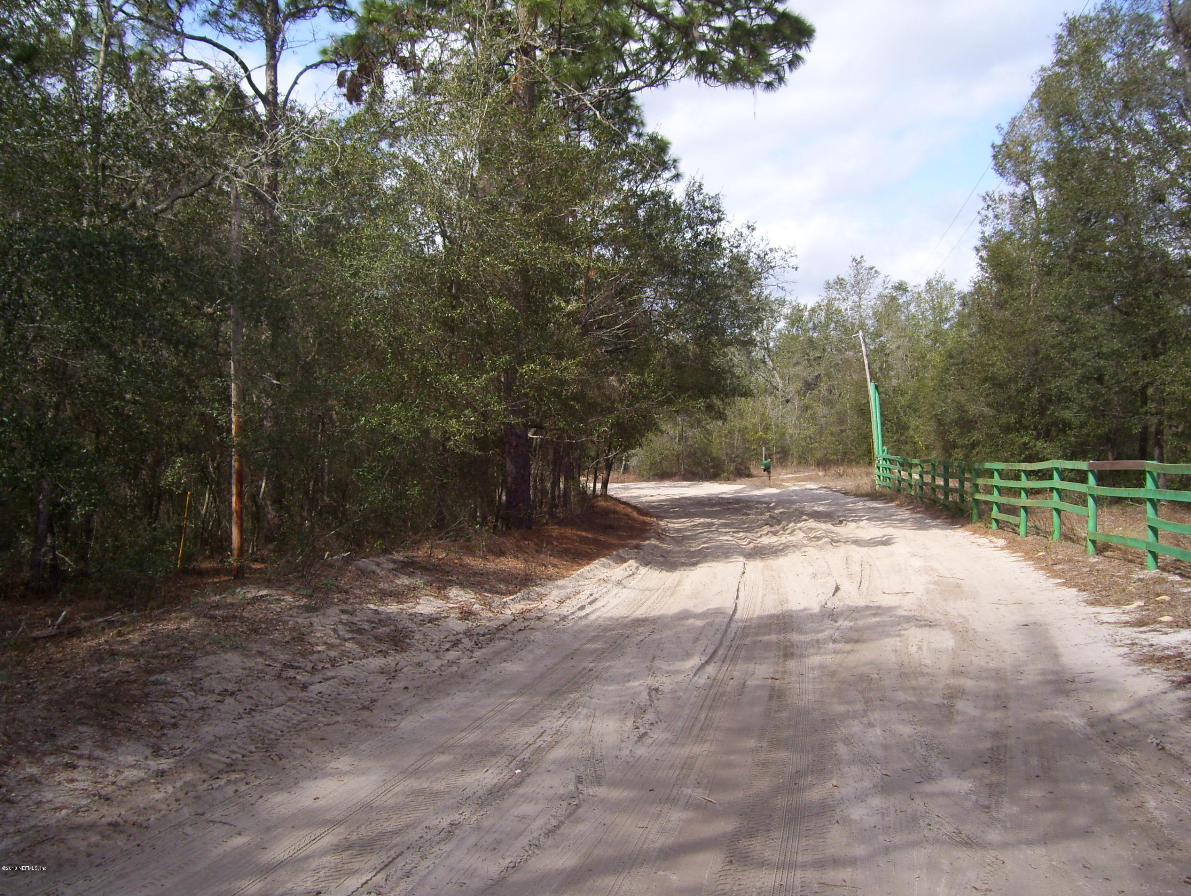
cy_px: 448
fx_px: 1240
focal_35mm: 36
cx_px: 596
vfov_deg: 39.7
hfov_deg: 51.3
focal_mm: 6
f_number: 4.8
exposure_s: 1/320
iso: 80
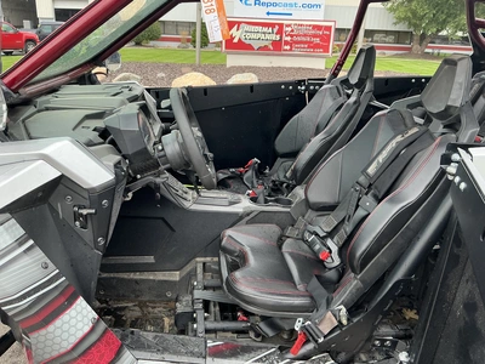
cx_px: 242
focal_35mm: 28
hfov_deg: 63.4
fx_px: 392
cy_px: 182
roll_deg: -2.2
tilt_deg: -20.1
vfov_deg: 49.7
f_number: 1.8
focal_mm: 3
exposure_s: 1/172
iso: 32
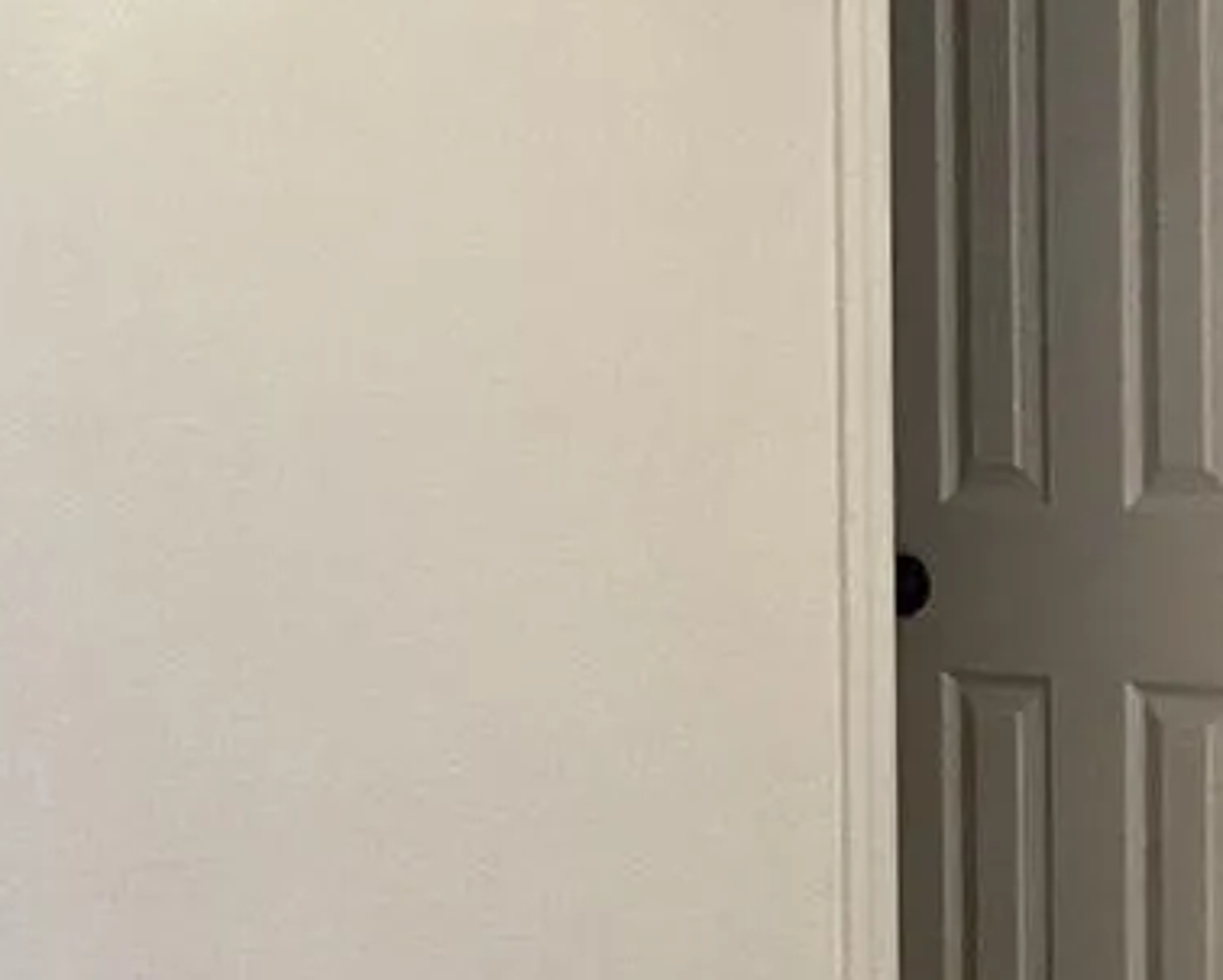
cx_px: 521
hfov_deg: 15.0
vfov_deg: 12.1
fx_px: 4637
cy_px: 517
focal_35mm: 128
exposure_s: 1/60
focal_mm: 3.3
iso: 250
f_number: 2.4
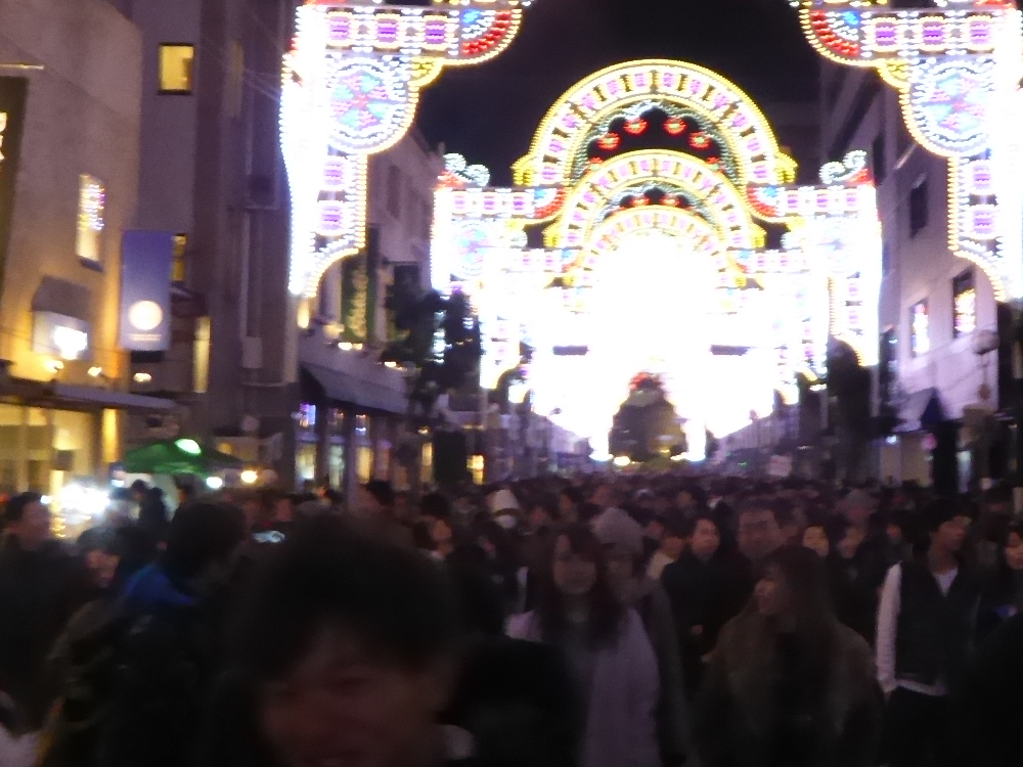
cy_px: 249
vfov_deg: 22.8
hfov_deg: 30.0
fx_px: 1891
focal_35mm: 64
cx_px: 685
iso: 800
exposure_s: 1/25
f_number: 3.3
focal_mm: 4.3
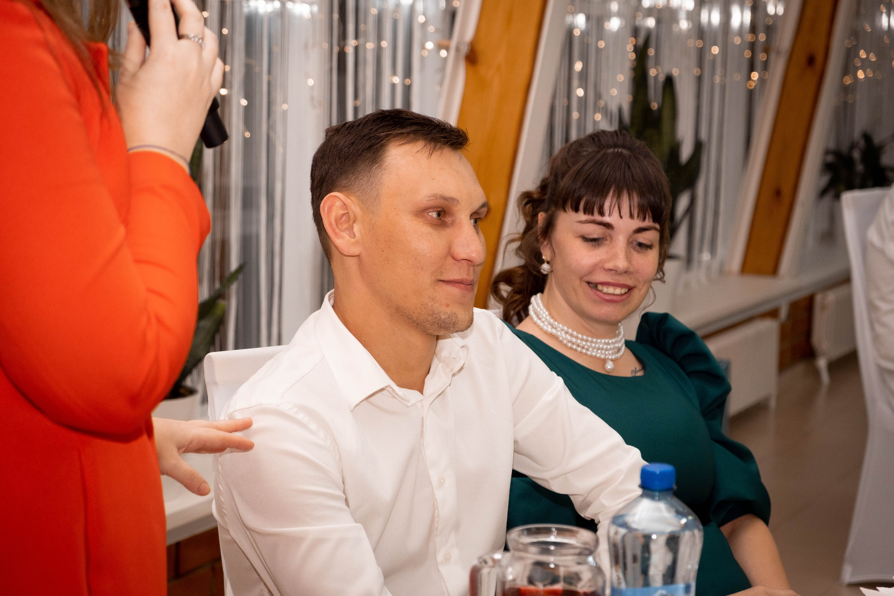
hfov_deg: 24.5
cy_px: 298
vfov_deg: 16.5
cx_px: 447
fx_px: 2061
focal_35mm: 83
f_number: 4
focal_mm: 55
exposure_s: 1/125
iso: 800
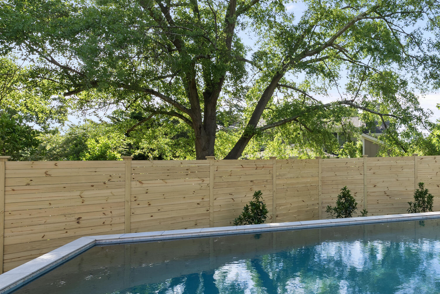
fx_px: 293
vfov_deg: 53.2
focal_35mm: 24
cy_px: 152
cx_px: 353
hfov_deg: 66.8
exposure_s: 1/30
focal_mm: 12
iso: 125
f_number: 7.1
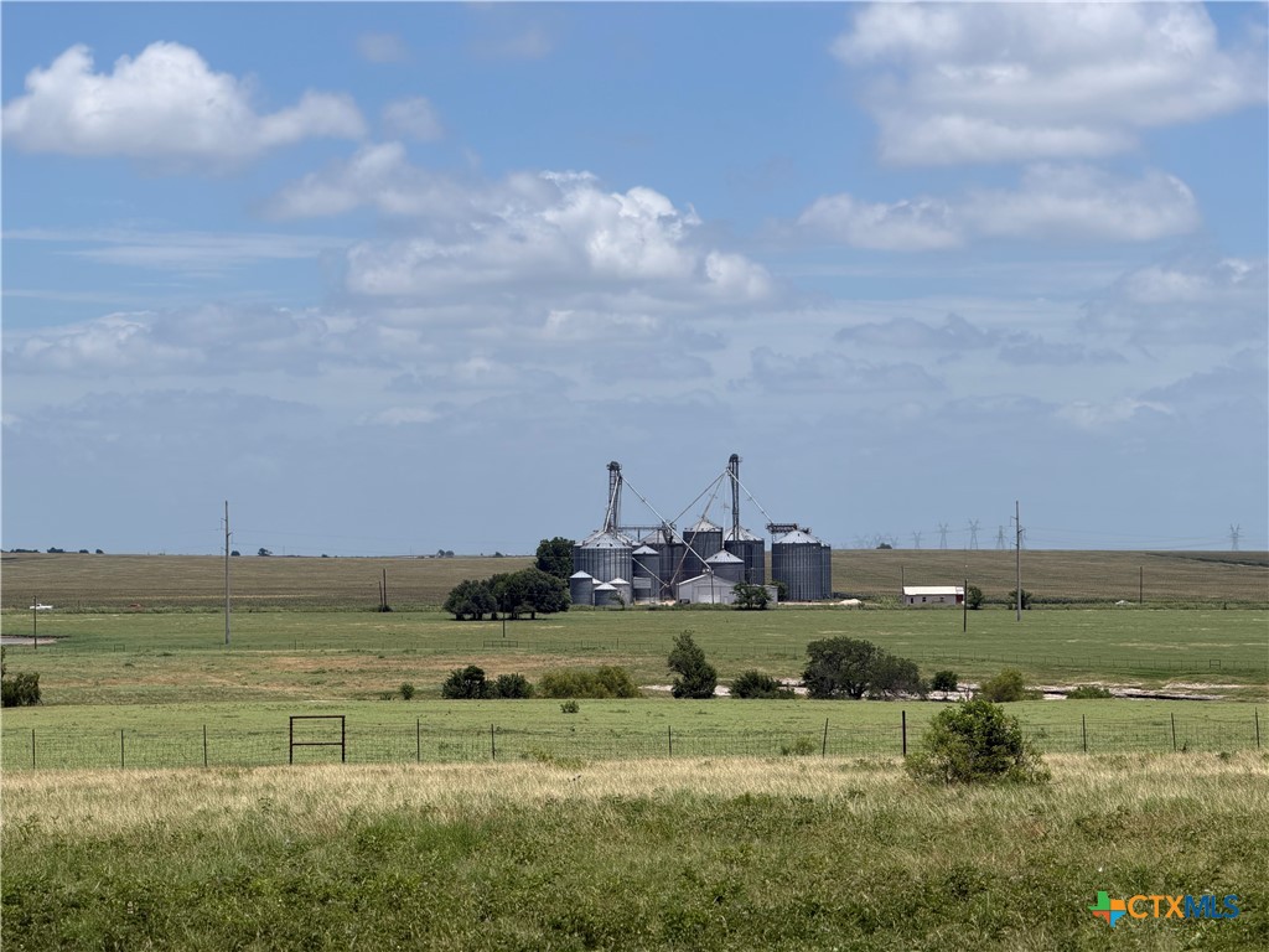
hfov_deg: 19.6
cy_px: 476
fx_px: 3666
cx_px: 634
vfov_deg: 14.8
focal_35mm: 100
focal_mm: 16.89
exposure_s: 1/901
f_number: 2.8
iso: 20
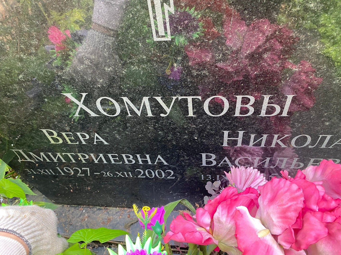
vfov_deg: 53.1
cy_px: 128
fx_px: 256
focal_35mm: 26
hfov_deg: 67.3
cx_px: 170
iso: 125
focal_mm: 4.25
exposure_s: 1/91
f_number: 1.8
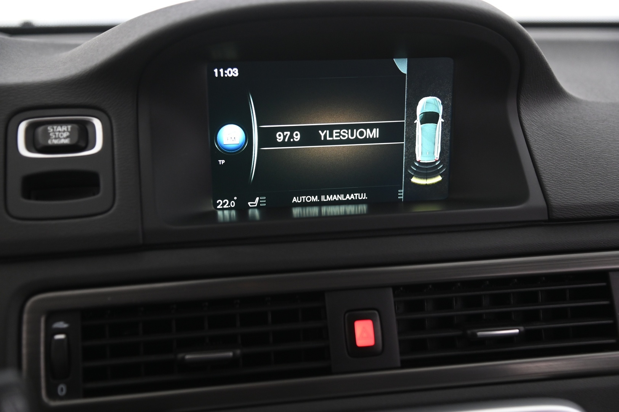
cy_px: 206
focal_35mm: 52
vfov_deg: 25.9
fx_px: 893
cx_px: 310
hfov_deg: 38.2
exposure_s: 1/25
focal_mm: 52
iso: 2000
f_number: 4
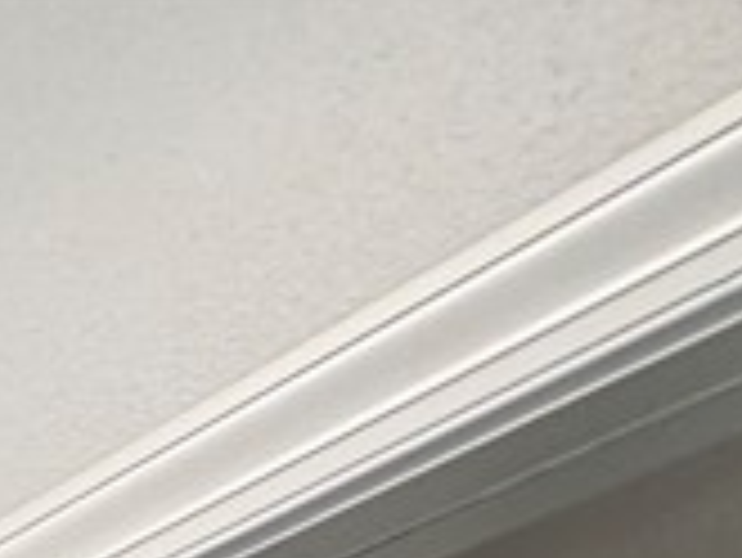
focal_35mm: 87
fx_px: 1866
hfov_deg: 17.4
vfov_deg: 10.9
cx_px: -670
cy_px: 1701
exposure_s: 1/120
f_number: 2.2
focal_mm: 2.22
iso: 100
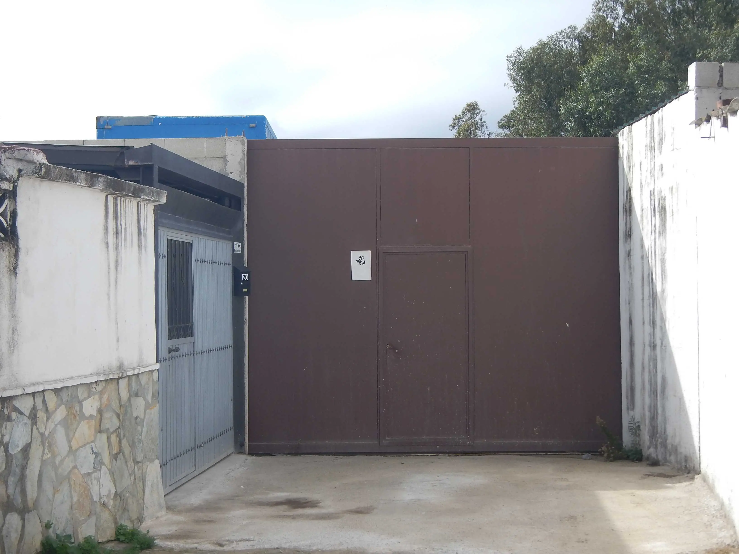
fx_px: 1174
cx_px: 370
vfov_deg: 26.6
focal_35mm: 55
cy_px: 277
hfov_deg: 34.9
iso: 125
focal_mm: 9.9
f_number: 4.1
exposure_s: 1/800
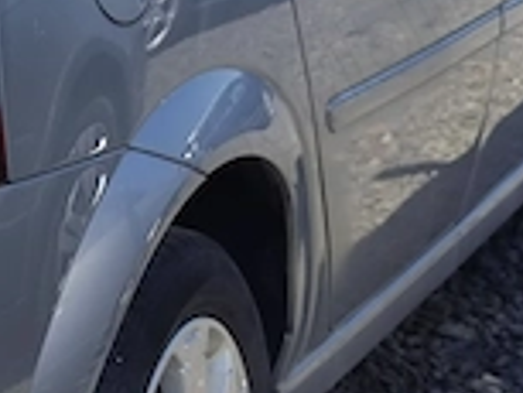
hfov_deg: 10.6
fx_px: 2722
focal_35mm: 180
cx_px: -267
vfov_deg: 8.2
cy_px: 34
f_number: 1.65
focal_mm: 6.19
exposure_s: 1/823
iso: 50
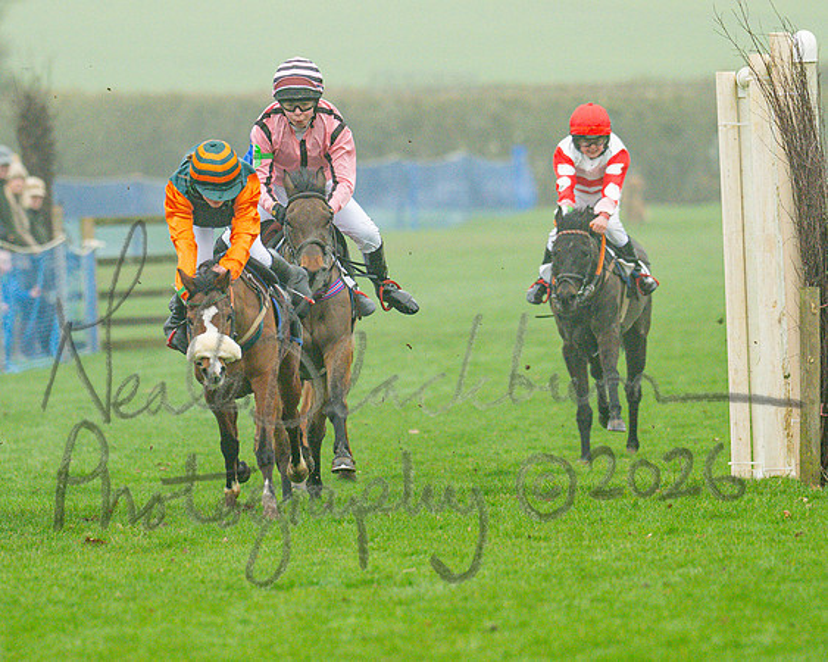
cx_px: 219
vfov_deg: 1.9
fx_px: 20278
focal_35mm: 828
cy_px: 347
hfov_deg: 2.3
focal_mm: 400
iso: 800
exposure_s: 1/1250
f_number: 5
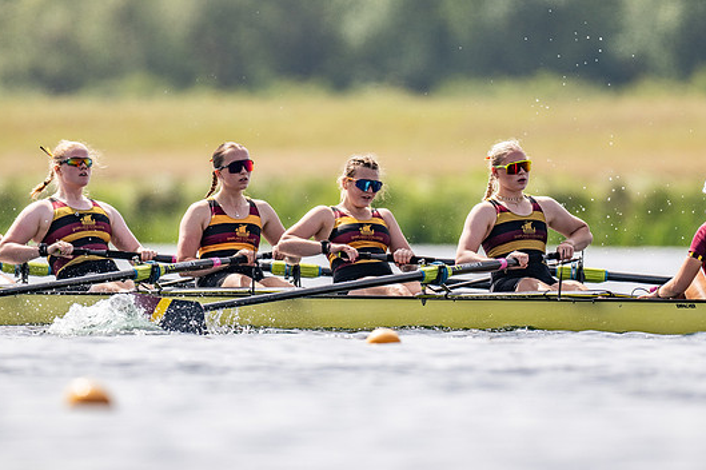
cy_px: 226
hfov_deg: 2.1
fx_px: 19343
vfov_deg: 1.4
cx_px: 379
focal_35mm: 987
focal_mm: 600
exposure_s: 1/2500
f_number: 4
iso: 160
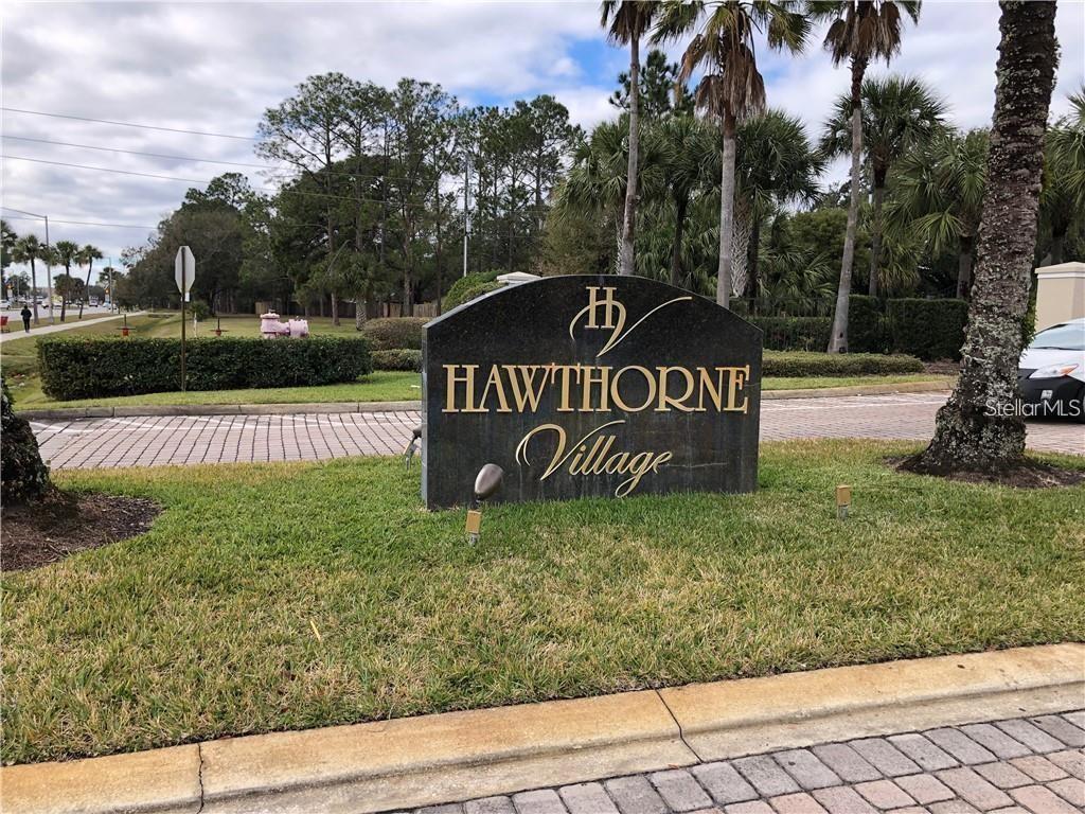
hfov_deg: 63.4
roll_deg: -0.3
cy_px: 407
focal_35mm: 28
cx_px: 542
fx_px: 878
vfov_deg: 49.7
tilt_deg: -7.2
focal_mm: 3.99
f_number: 1.8
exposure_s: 1/516
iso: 20
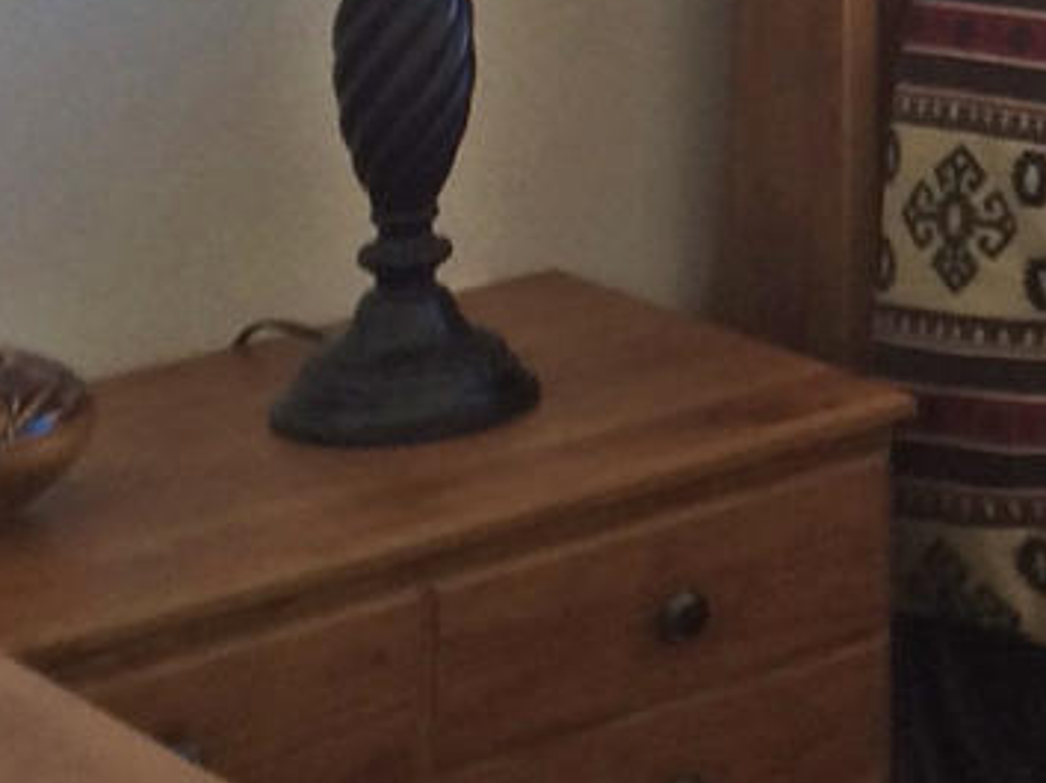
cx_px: 2089
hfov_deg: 11.0
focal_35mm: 164
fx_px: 4952
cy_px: -990
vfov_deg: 8.4
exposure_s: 1/30
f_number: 2.2
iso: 32
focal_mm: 4.15
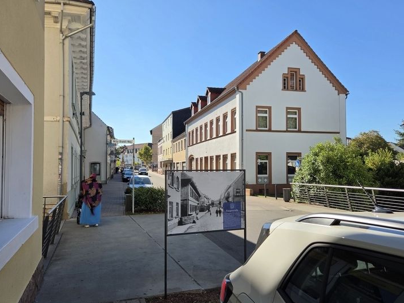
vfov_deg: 53.0
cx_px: 199
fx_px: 303
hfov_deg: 67.3
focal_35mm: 26
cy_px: 162
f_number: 1.8
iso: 80
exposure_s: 1/3521
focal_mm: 5.4
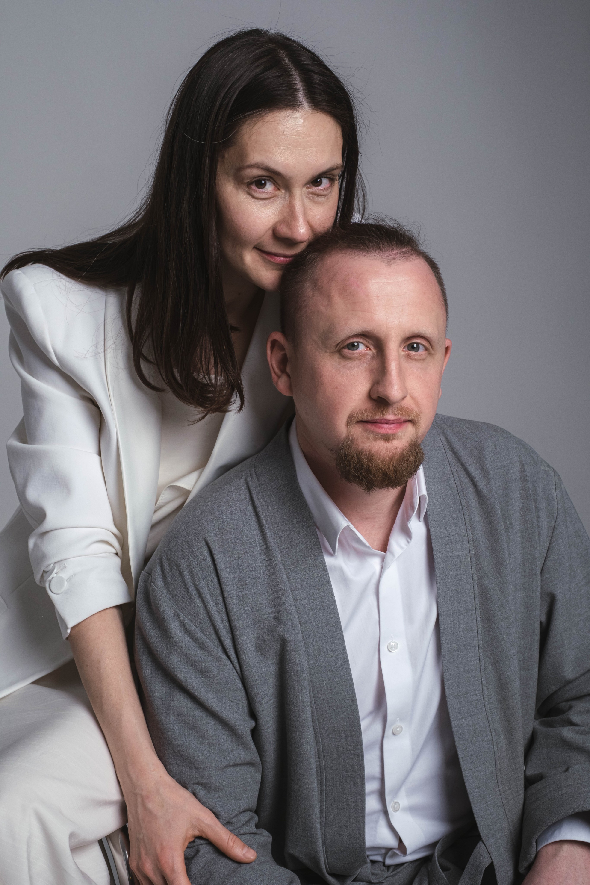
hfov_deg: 25.5
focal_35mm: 53
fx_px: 1303
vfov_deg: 37.5
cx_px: 295
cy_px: 442
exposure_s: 1/125
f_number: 6.4
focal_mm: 35
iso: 500
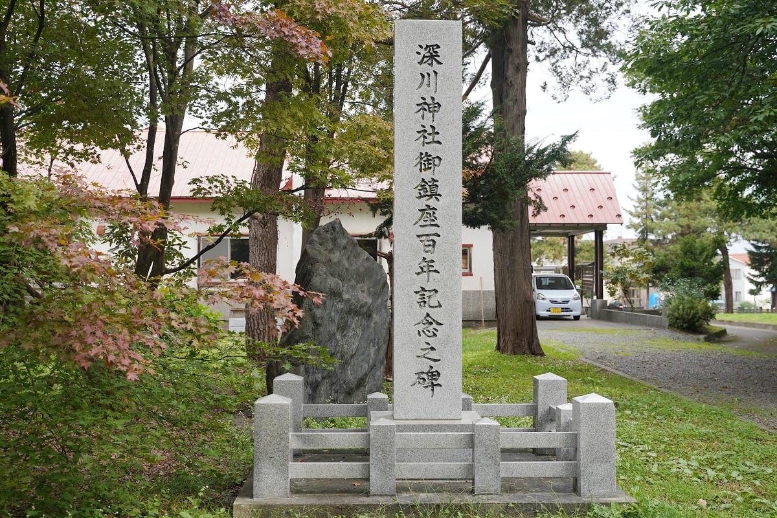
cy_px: 259
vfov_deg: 31.2
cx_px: 388
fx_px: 928
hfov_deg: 45.4
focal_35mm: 43
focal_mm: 43
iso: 320
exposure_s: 1/160
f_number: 4
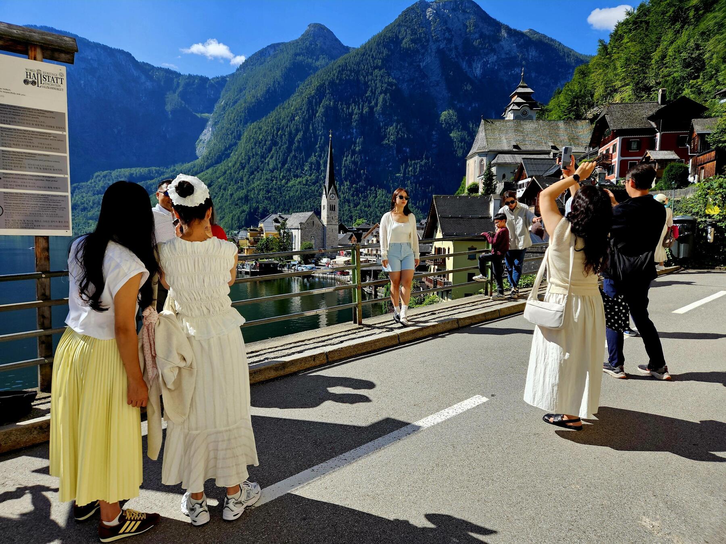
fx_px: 482
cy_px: 272
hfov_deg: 73.9
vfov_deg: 58.9
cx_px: 363
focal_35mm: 23
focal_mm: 5.4
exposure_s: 1/2000
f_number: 1.8
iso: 40
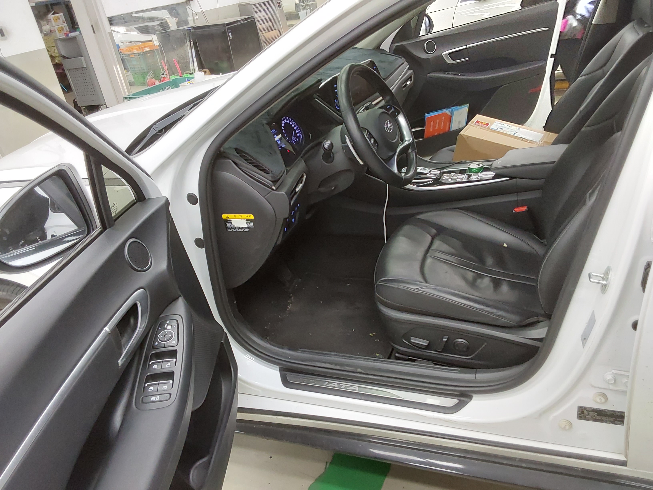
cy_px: 245
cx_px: 326
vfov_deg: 49.7
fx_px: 528
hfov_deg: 63.4
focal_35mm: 28
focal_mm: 2.91
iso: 320
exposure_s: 1/60
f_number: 1.9
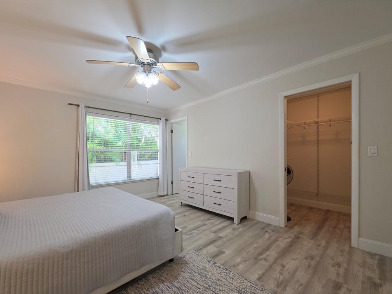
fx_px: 159
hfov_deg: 102.1
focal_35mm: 14
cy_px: 157
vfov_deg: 85.5
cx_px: 192
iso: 160
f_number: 1.9
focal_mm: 2.2
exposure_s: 1/120
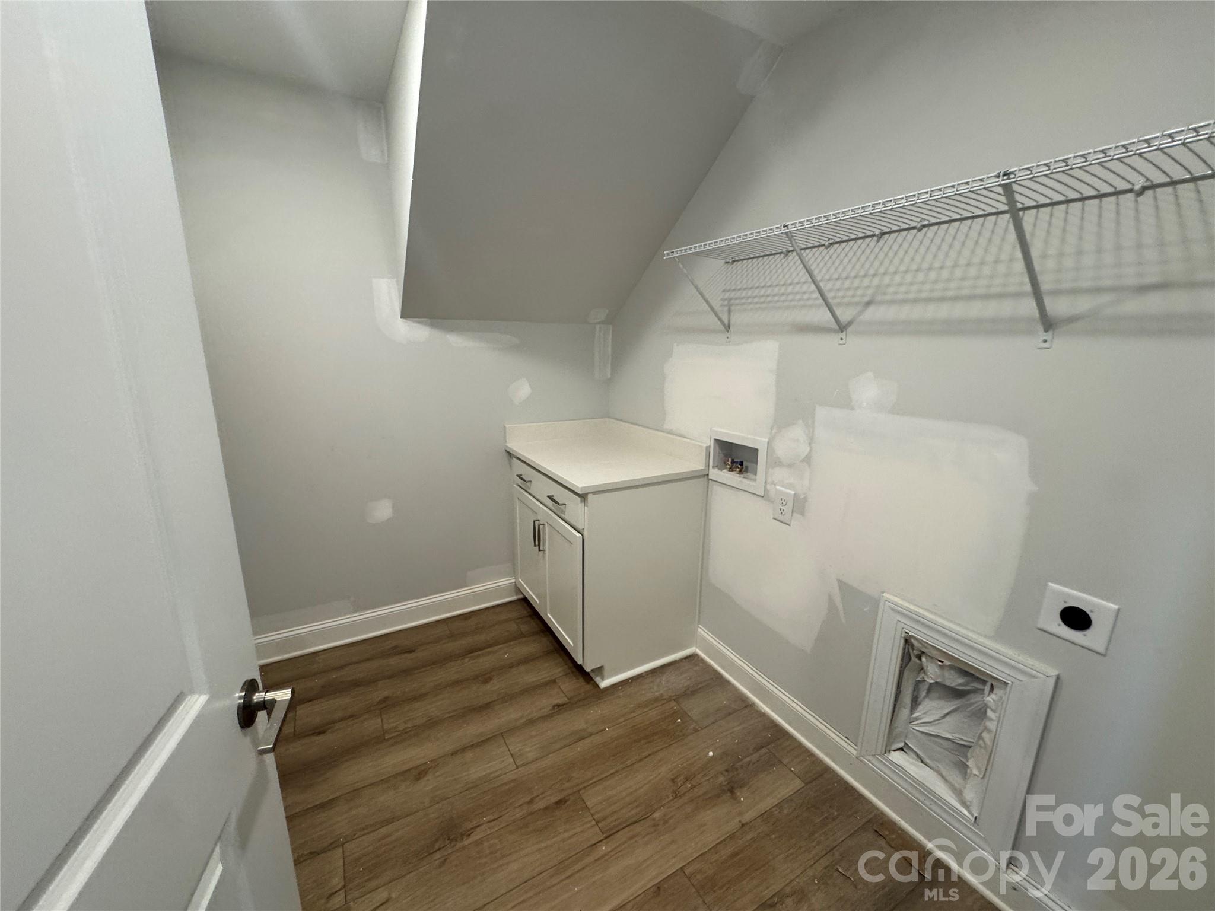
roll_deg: -0.7
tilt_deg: -18.3
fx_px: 491
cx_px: 608
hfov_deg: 102.1
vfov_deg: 85.7
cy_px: 456
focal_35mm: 14
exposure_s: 1/120
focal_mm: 2.22
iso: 200
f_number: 2.2
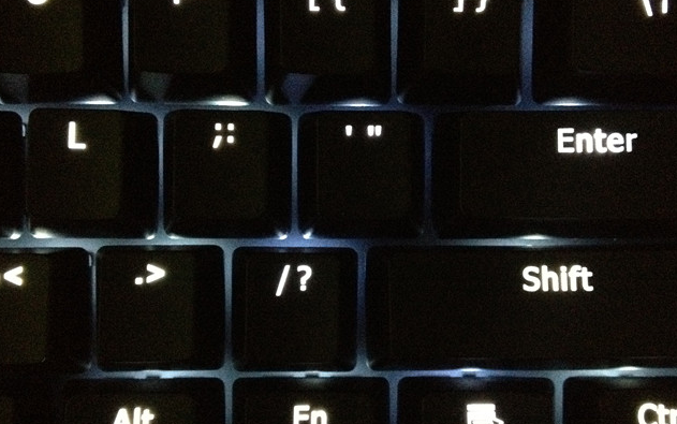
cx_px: 348
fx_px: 868
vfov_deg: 27.4
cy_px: 229
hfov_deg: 42.6
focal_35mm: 47
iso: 800
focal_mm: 4.28
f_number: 2.4
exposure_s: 1/15
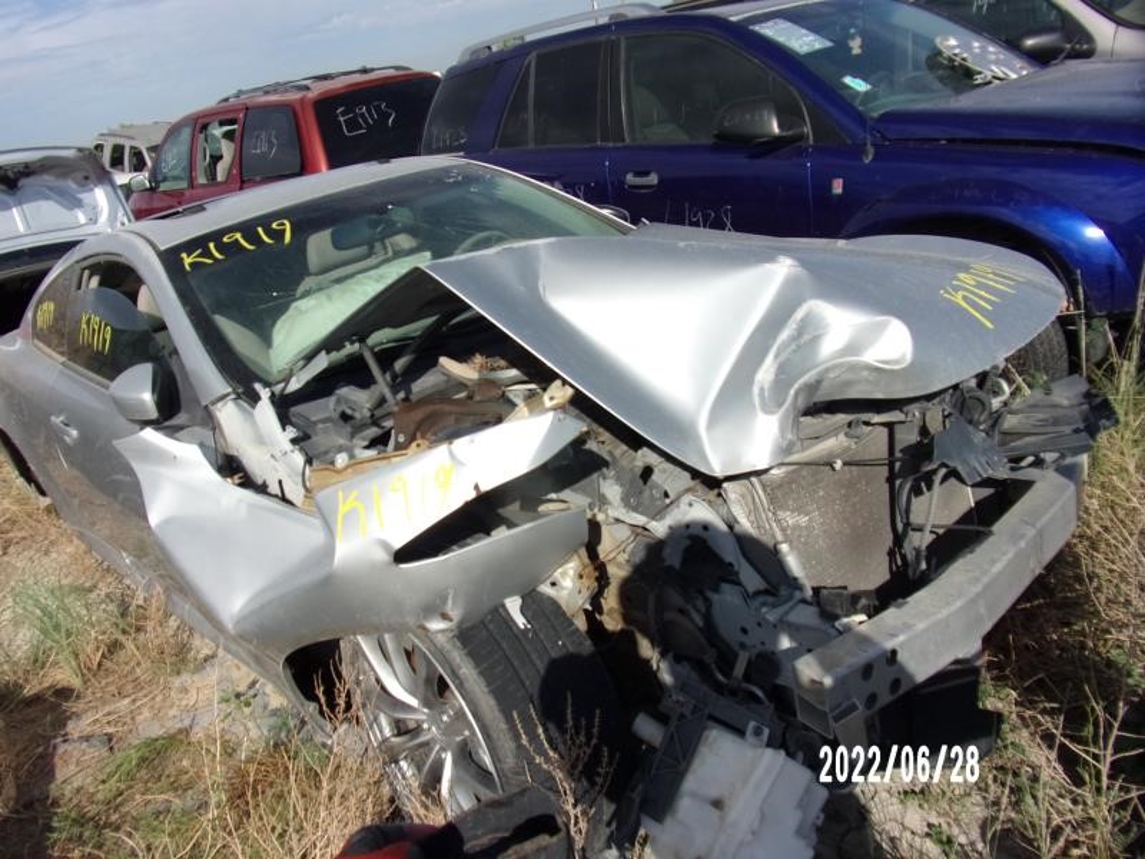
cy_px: 430
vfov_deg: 56.8
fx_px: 794
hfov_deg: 71.6
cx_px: 572
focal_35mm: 24
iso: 80
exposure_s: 1/160
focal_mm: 4.3
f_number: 10.8
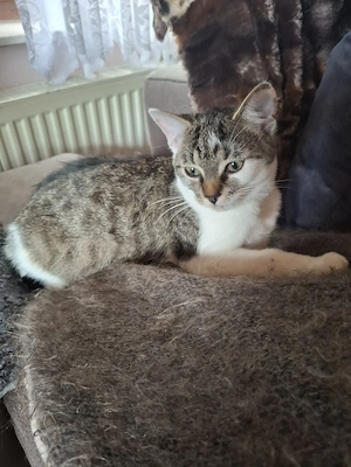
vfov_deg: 69.4
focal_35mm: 25
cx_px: 176
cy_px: 234
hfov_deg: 54.9
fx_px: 338
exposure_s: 1/33
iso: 250
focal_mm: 4.69
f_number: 1.8
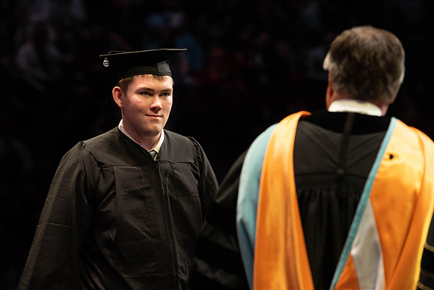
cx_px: 191
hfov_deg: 9.9
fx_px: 2493
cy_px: 128
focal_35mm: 207
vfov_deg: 6.6
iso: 1600
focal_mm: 185
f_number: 4.5
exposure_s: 1/320
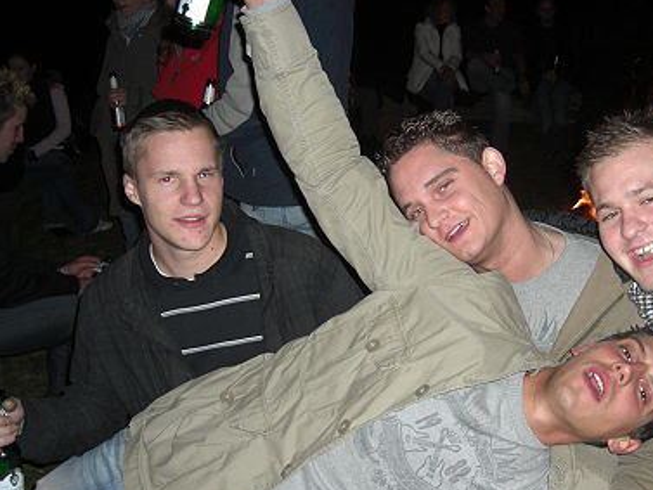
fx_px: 944
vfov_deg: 29.0
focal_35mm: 50
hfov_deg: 37.9
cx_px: 416
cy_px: 306
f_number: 2.8
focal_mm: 7.9
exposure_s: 1/60
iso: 200
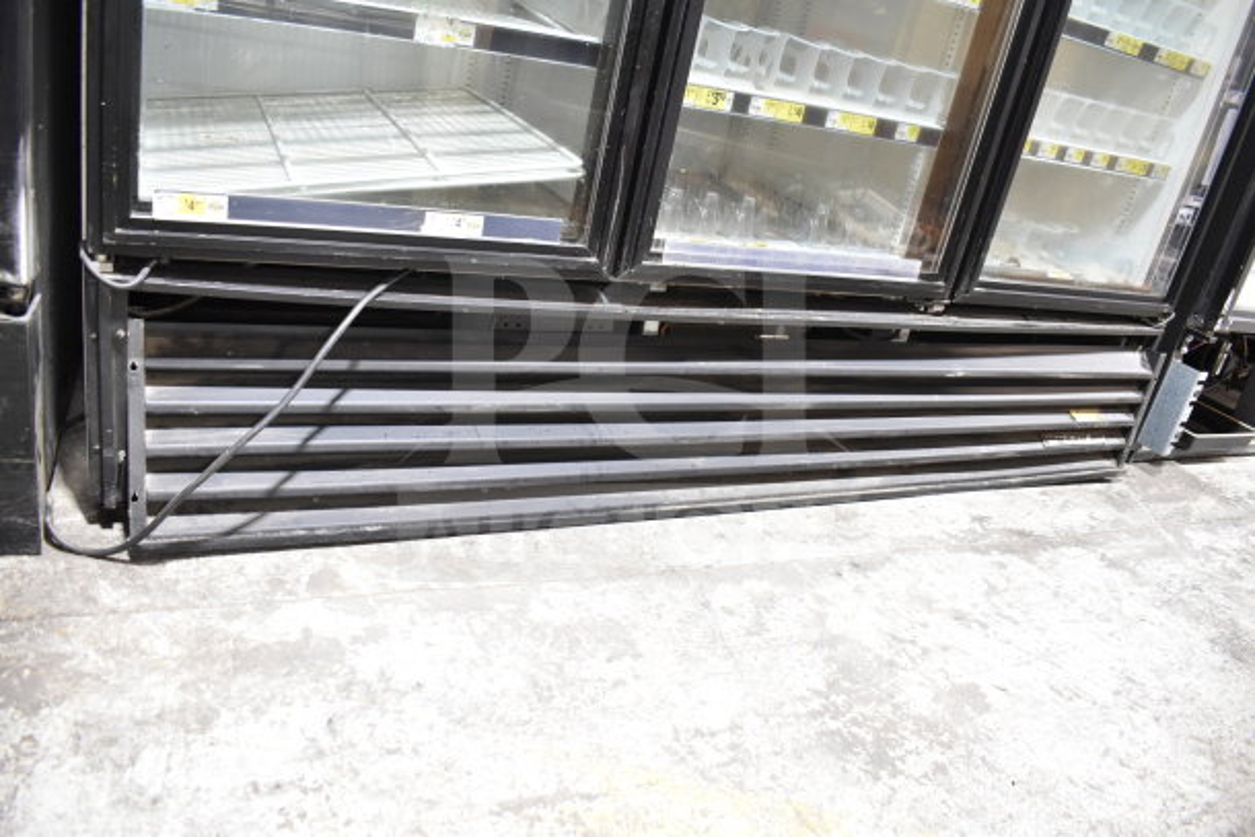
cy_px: 418
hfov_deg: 67.4
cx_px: 628
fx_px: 941
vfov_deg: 48.0
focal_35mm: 27
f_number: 3.5
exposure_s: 1/30
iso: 1100
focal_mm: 18
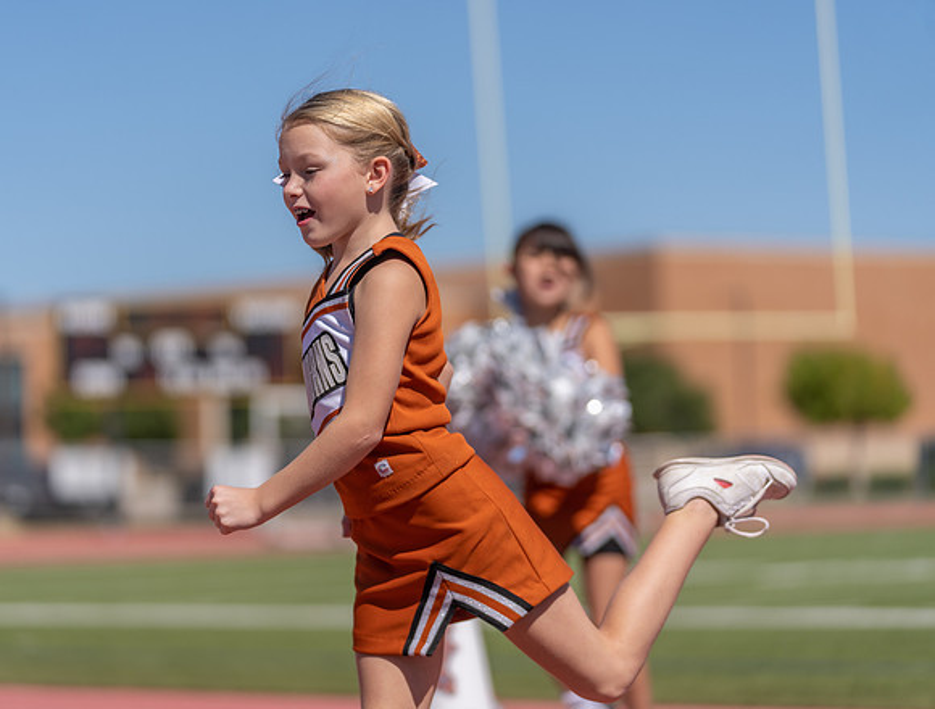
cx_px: 403
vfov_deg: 10.5
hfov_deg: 13.9
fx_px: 3842
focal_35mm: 142
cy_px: 354
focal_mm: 130
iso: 100
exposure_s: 1/3200
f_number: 2.8
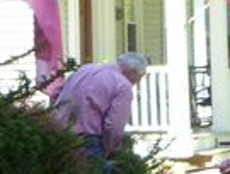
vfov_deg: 5.9
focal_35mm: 251
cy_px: 280
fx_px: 1672
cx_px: 789
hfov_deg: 6.8
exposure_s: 1/80
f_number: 3.6
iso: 80
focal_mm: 6.1
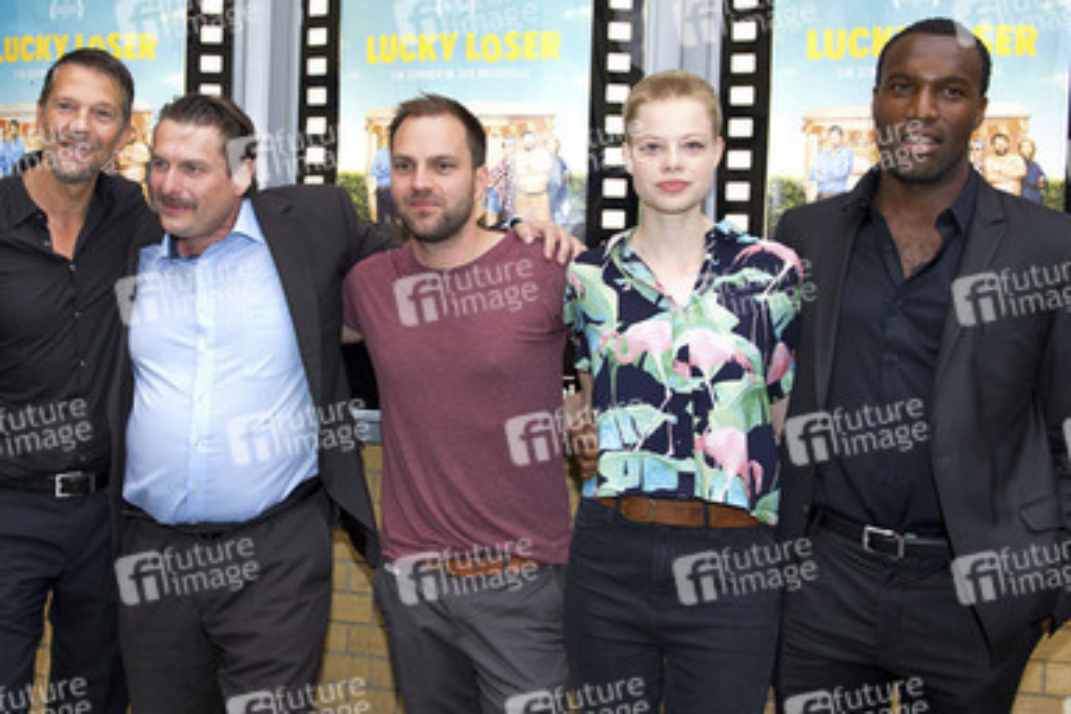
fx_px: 1011
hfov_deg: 55.8
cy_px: 363
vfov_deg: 38.9
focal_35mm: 34
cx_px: 502
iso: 800
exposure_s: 1/160
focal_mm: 29
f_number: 4.5
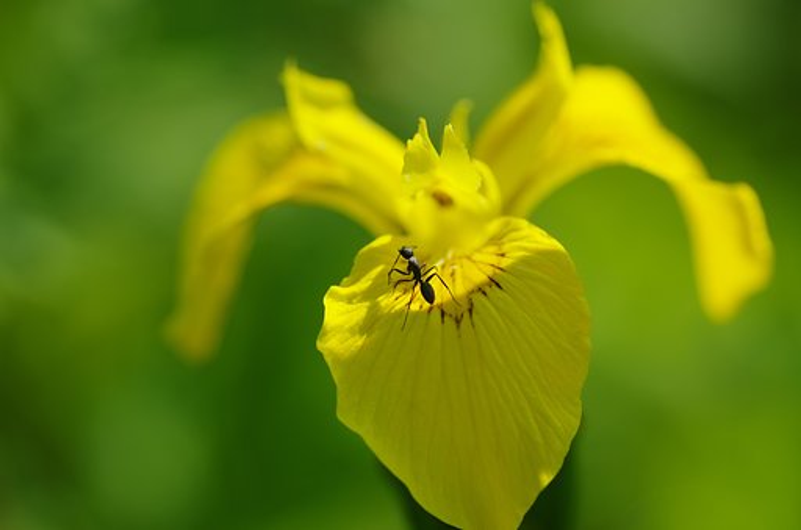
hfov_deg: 15.2
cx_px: 400
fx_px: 2997
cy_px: 265
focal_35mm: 135
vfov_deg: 10.1
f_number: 2.8
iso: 160
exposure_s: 1/500
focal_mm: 90
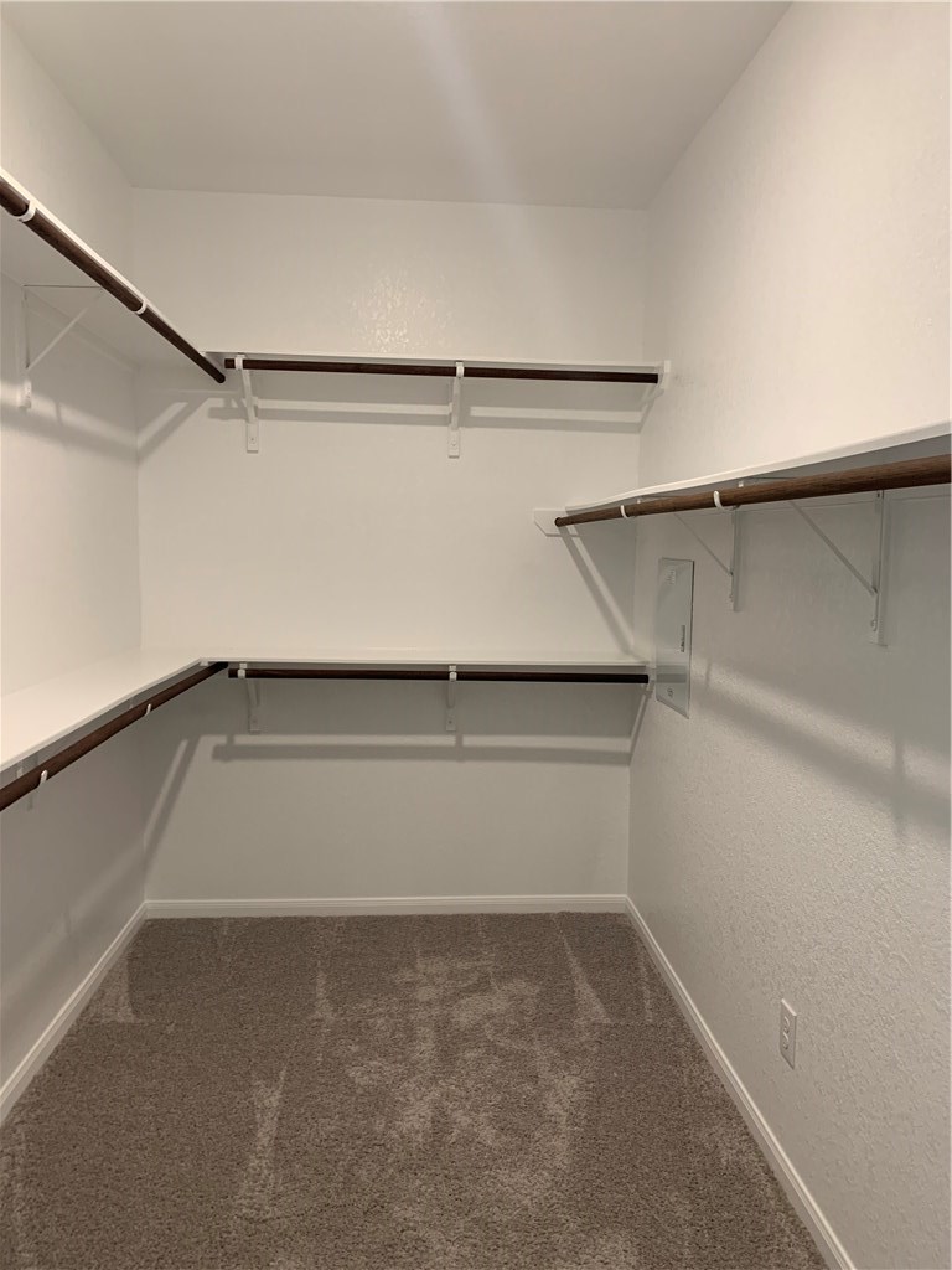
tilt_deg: -5.0
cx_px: 476
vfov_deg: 67.3
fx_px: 953
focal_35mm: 26
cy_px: 635
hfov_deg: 53.1
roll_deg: -0.3
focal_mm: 4.25
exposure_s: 1/60
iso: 160
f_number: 1.8
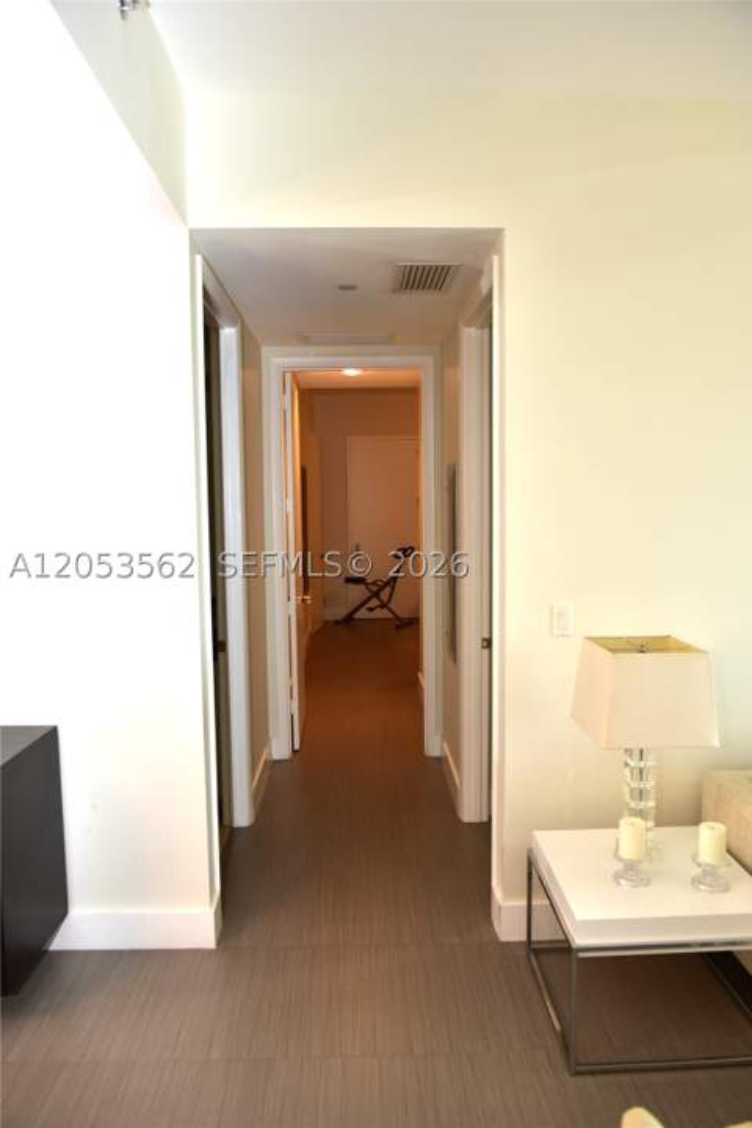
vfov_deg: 73.7
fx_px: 752
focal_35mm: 24
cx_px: 376
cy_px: 564
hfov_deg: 53.1
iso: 800
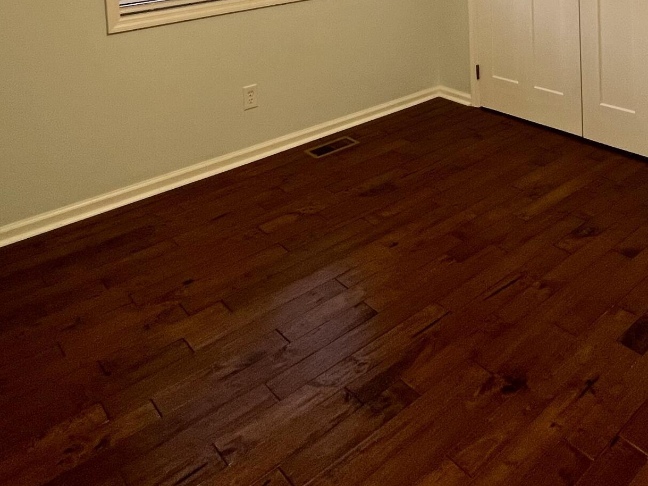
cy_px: -80
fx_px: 599
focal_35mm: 32
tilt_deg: -3.4
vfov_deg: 35.8
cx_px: 424
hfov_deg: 55.8
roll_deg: +2.4
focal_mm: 1.57
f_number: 1.8
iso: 160
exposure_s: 1/60
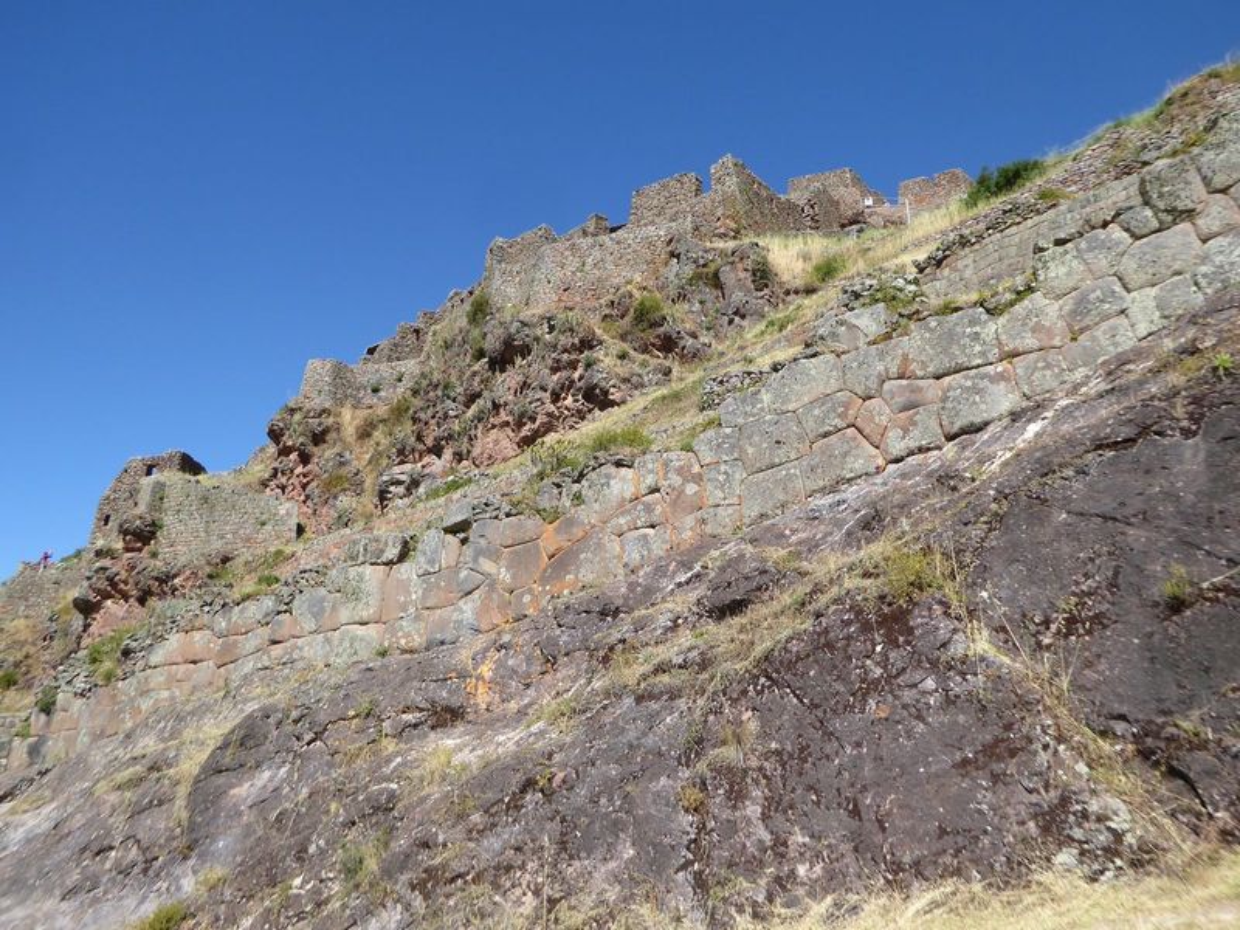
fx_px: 1039
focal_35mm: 29
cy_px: 465
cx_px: 620
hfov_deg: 61.7
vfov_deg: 48.2
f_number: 3.5
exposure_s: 1/500
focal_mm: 5
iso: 80
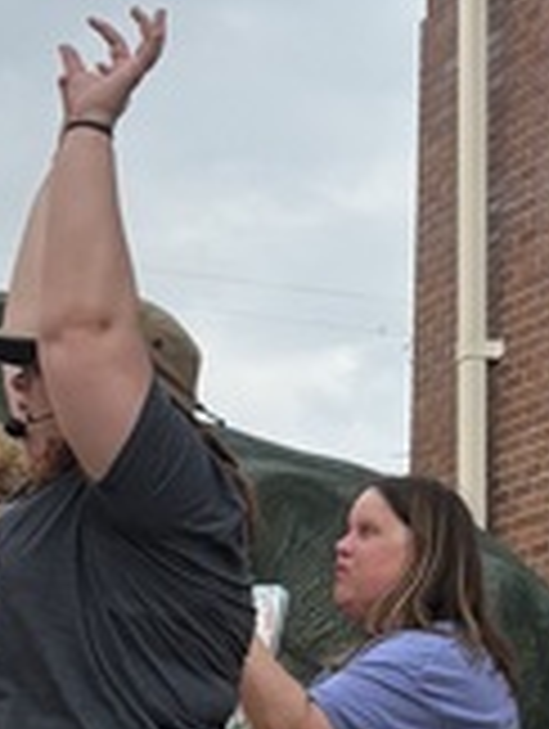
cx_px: 616
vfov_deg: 11.9
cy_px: 711
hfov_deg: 9.0
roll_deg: -1.6
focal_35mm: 164
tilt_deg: +6.2
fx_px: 3459
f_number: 1.6
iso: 50
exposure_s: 1/987
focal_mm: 5.96
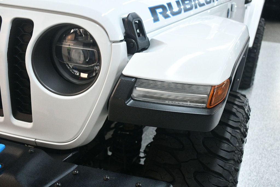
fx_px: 303
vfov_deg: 34.2
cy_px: 94
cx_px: 140
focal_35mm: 39
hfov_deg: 49.6
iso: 3200
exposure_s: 1/125
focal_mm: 26
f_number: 3.8
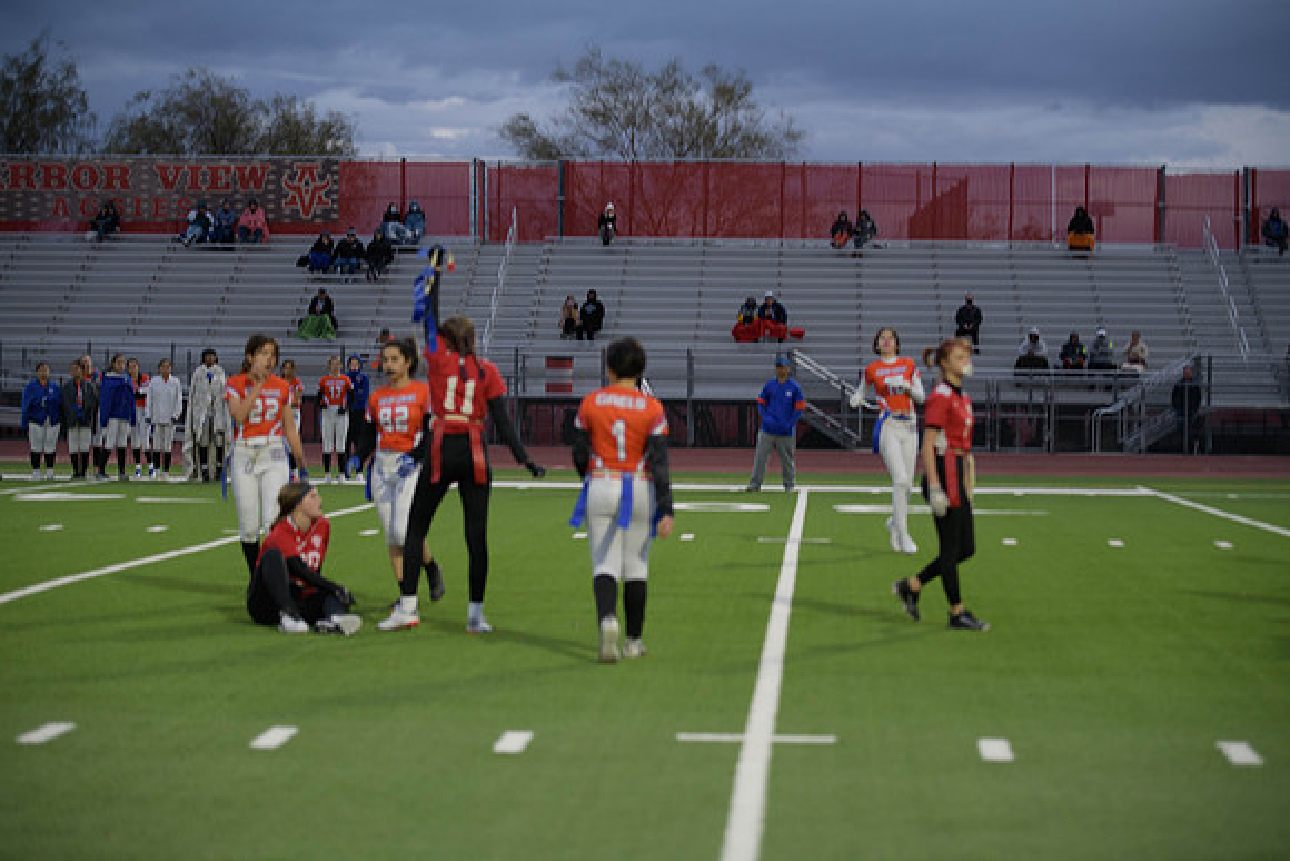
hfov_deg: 20.8
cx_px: 645
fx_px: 3512
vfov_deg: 14.0
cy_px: 430
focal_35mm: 98
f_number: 2.8
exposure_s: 1/200
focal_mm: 98
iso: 360
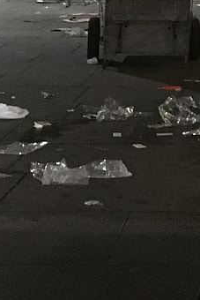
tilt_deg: +1.7
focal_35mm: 142
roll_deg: -0.3
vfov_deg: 13.6
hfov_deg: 9.4
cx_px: 306
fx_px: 1182
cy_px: -142
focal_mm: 4.15
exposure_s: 1/17
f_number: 2.2
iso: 640
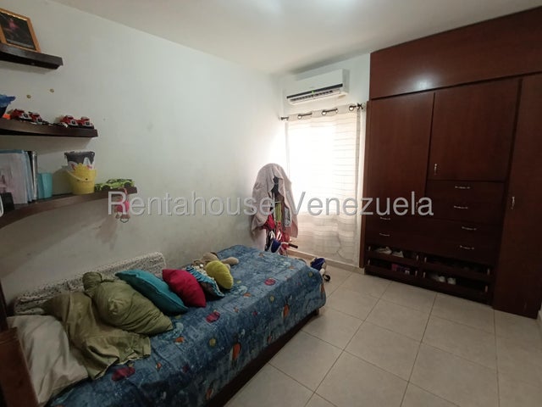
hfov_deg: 94.5
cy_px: 204
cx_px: 271
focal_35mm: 16
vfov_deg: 78.1
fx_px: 251
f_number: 2.2
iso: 500
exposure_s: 1/33.3
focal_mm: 1.65
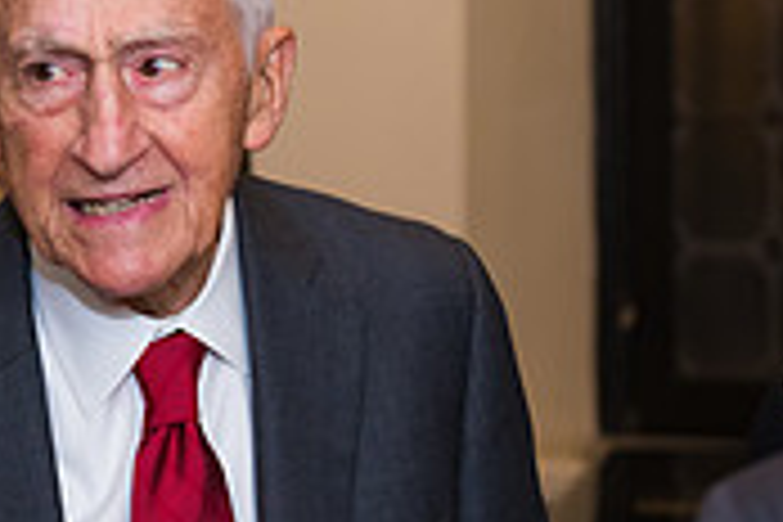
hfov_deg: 13.6
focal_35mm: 150
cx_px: 135
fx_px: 3262
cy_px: 142
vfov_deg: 9.1
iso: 1000
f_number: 3.2
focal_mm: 45
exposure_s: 1/125
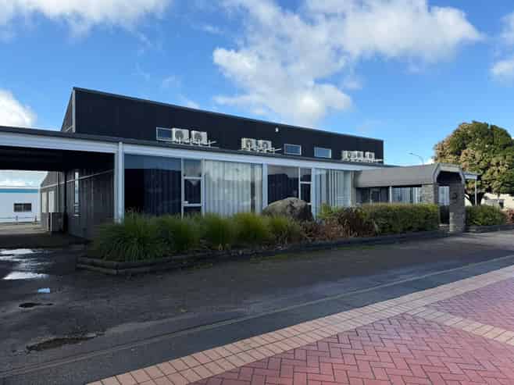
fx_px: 356
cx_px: 257
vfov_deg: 56.8
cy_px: 192
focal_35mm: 24
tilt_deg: +1.6
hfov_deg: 71.6
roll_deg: +1.6
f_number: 1.78
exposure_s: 1/2611
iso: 80
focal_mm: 6.76
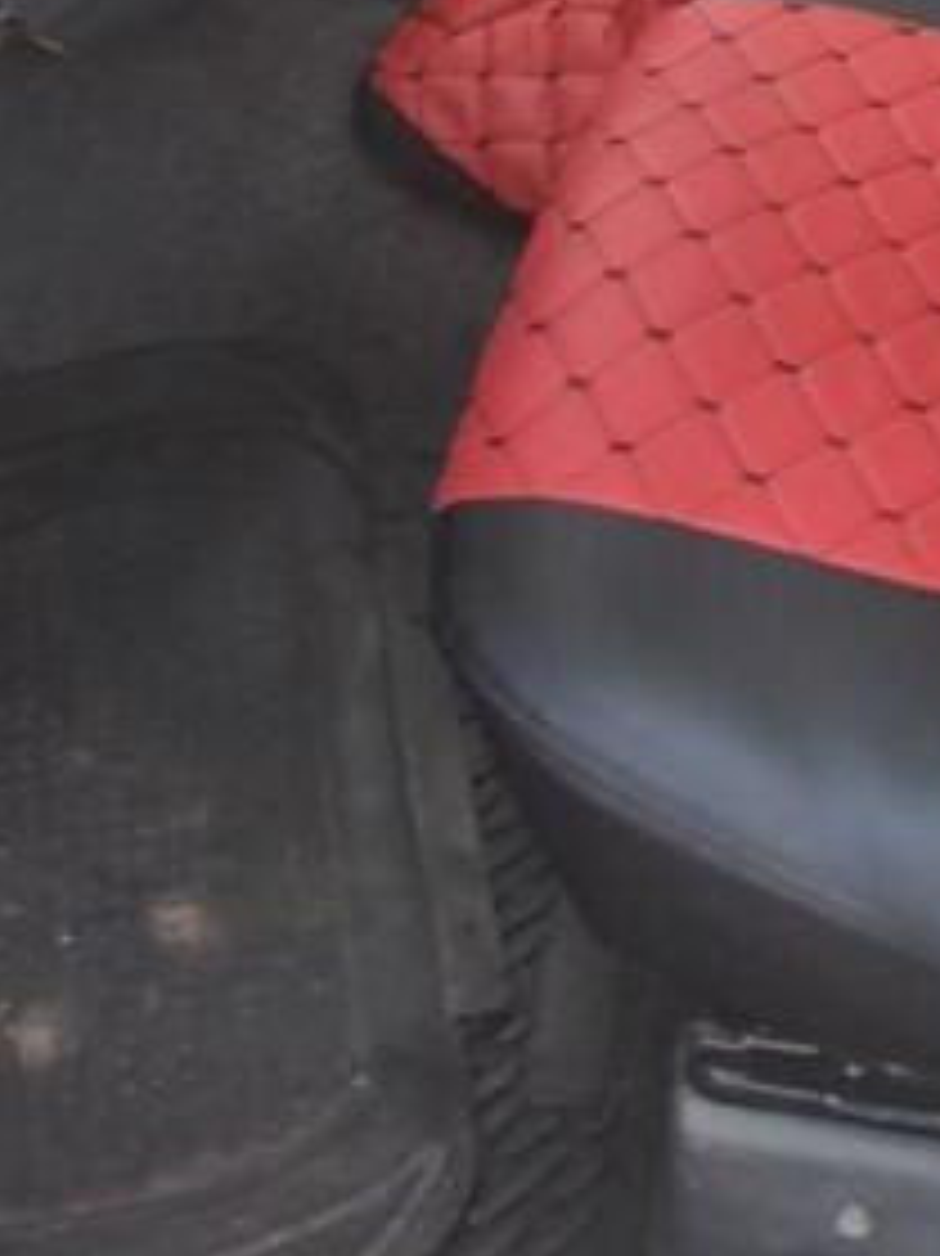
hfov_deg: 18.1
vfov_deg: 20.4
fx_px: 2935
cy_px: -673
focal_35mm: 81
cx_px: 738
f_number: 1.8
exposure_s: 1/25
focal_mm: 4.75
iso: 450
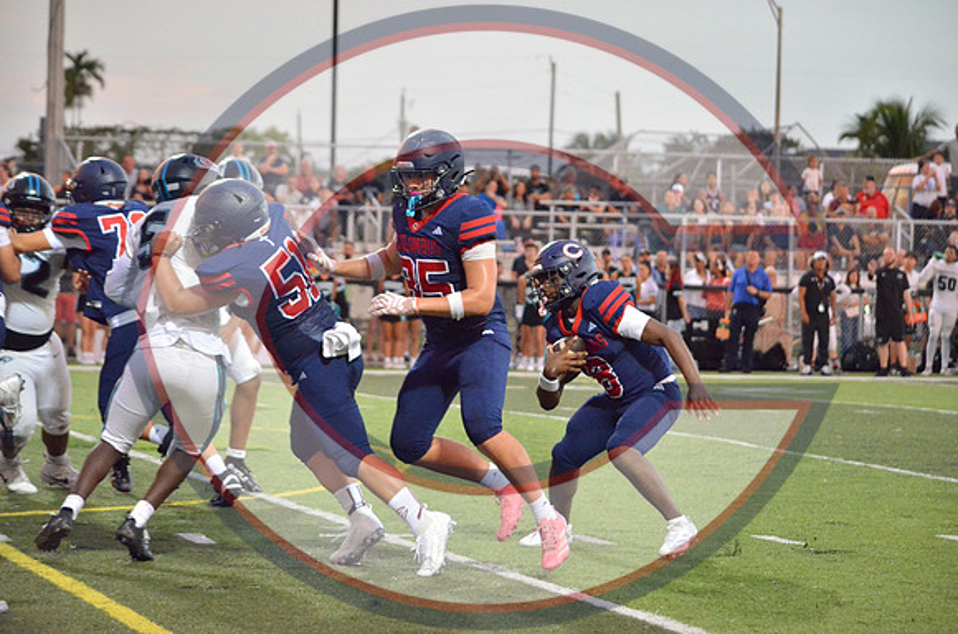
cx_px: 479
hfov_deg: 9.8
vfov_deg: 6.5
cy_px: 317
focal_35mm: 210
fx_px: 5576
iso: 5000
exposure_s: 1/500
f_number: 4.8
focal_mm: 140
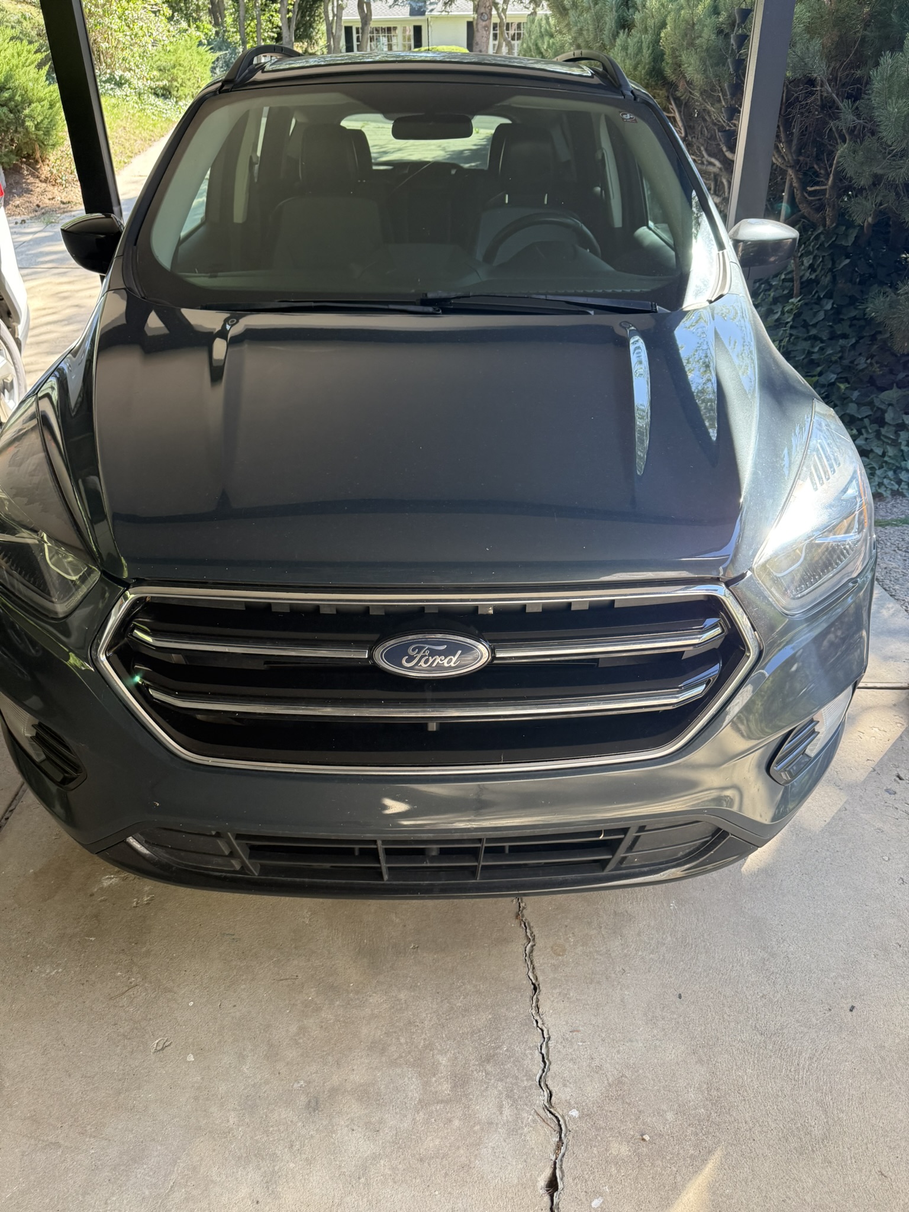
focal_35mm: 24
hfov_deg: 56.8
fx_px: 840
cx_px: 454
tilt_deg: -30.0
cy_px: 606
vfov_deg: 71.6
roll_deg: -0.7
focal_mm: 6.76
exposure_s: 1/243
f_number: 1.78
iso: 160
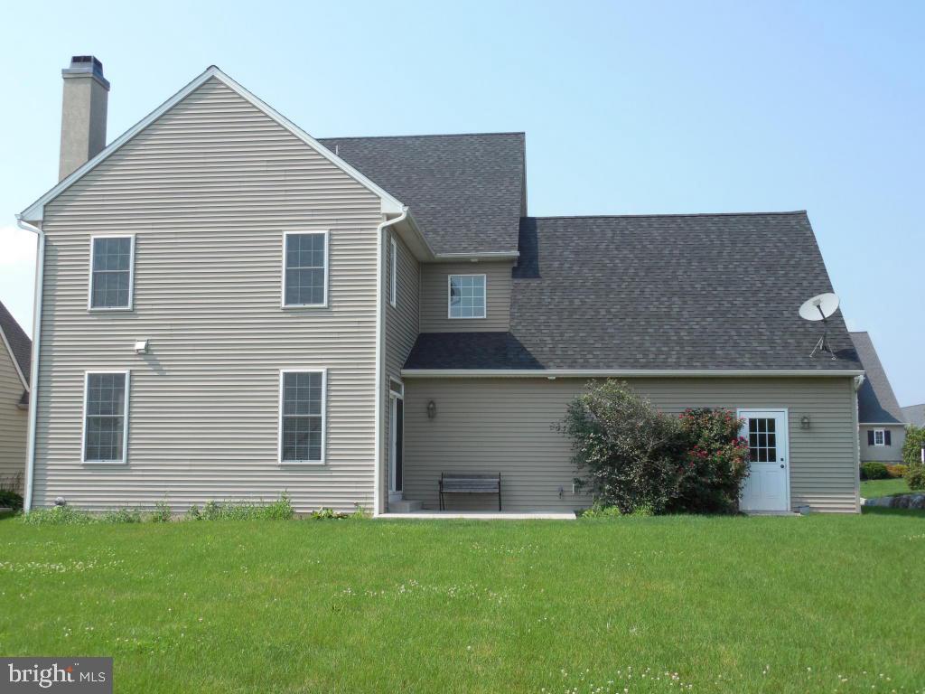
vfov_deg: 36.8
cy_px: 347
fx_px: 1042
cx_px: 462
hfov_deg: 47.9
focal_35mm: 39
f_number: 3.8
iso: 125
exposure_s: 1/640
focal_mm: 7
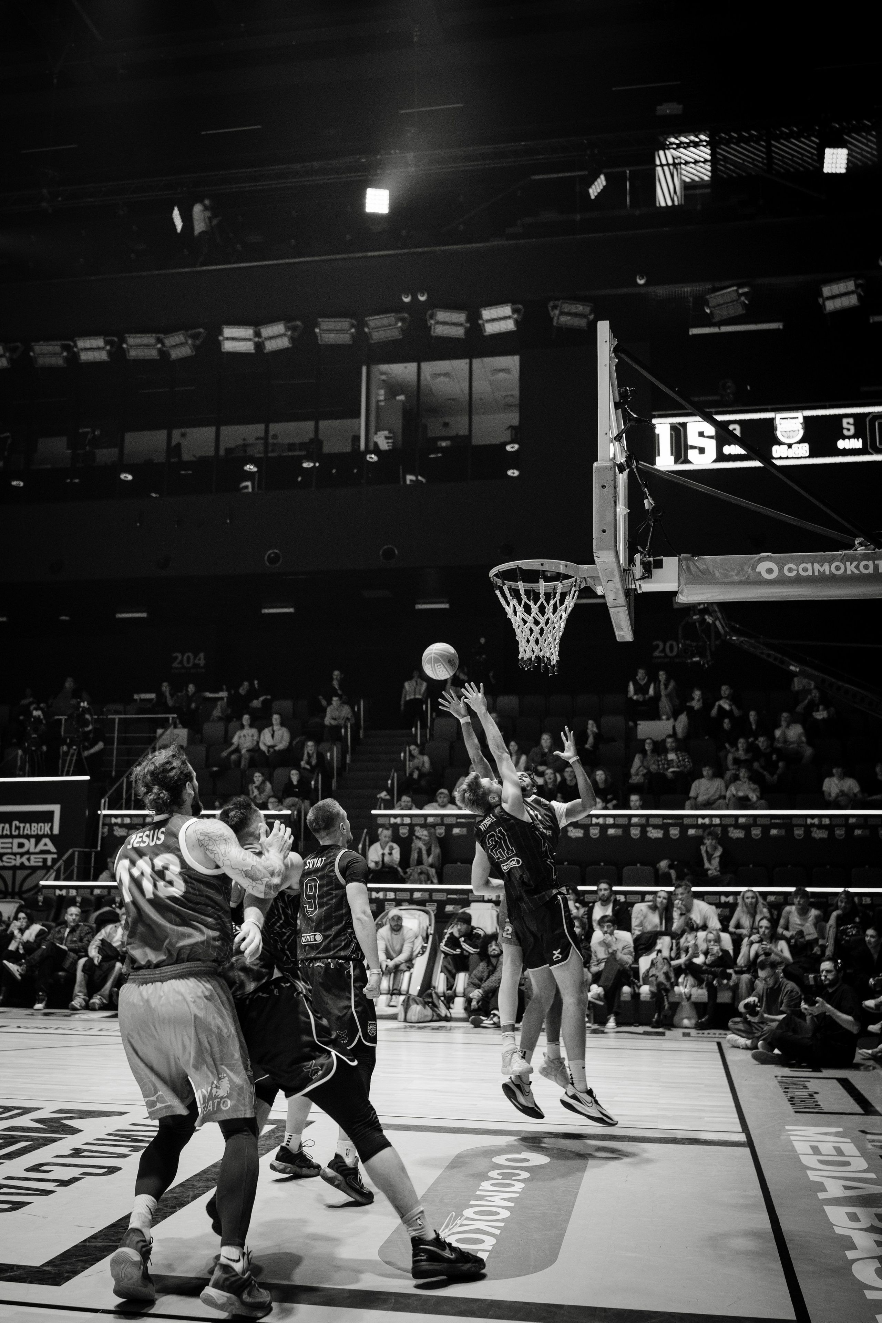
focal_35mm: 35
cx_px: 441
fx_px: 1286
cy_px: 662
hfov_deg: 37.9
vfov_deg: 54.4
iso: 1600
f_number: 2.2
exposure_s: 1/640
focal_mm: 35
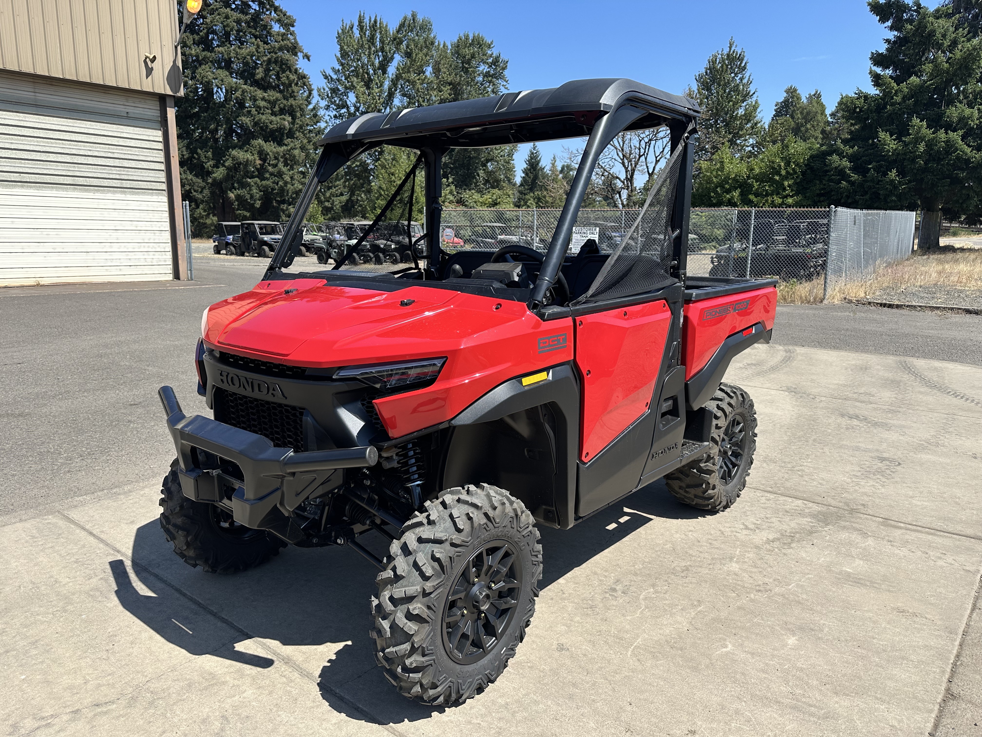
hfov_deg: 71.6
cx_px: 491
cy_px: 368
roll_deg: +0.1
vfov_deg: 56.8
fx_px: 681
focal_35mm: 24
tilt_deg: -10.5
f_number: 1.78
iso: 80
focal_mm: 6.86
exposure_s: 1/3058
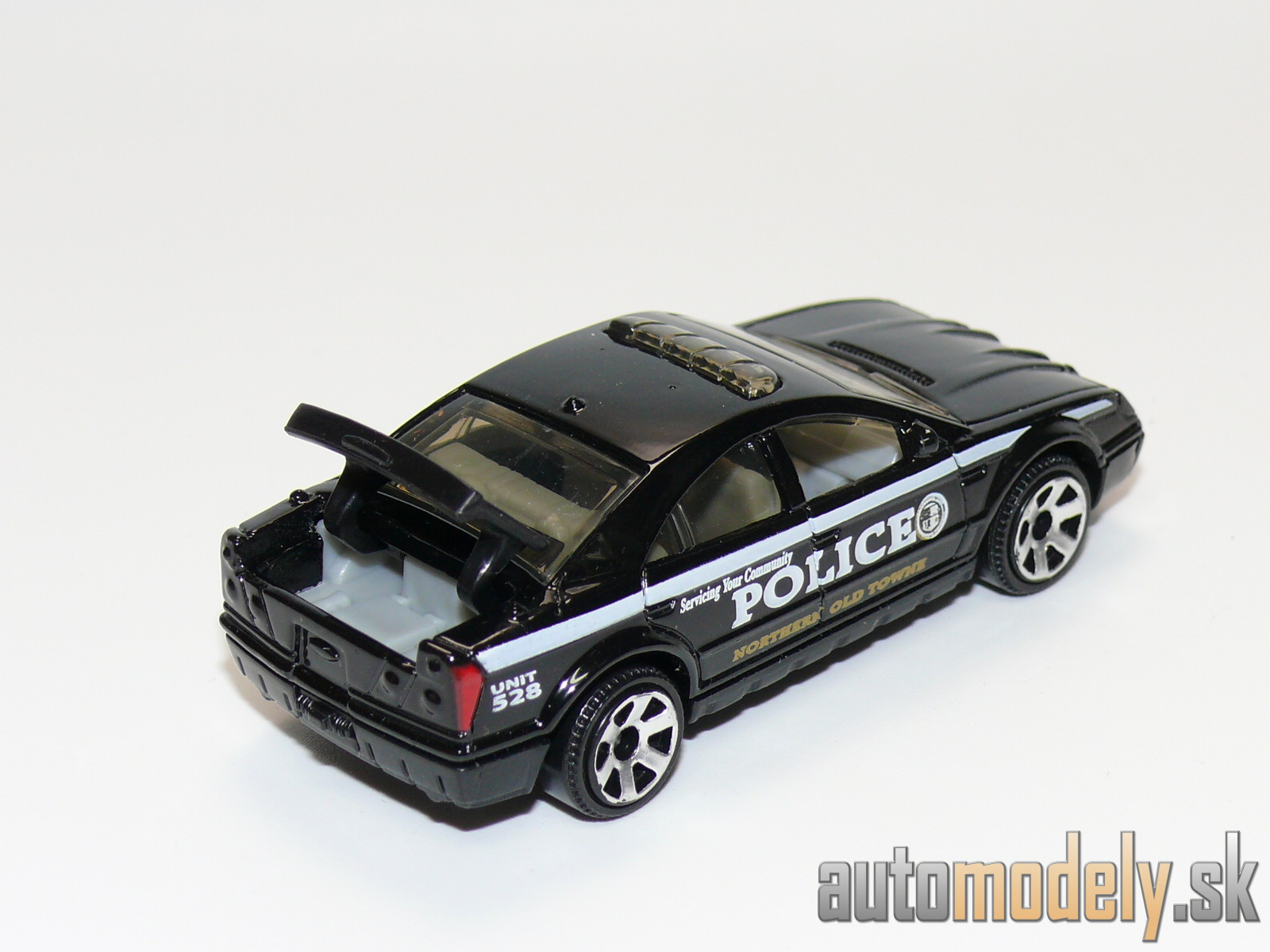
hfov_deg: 20.2
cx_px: 635
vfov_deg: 15.2
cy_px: 476
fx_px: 3559
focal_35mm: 97
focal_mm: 13
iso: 100
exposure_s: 1/30
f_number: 4
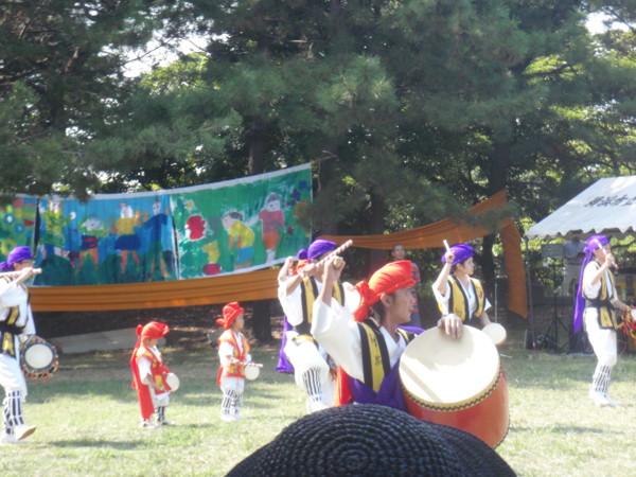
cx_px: 318
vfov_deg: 14.5
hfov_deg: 19.3
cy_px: 238
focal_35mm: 102
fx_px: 1874
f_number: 5.1
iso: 250
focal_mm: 18.2
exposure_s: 1/250
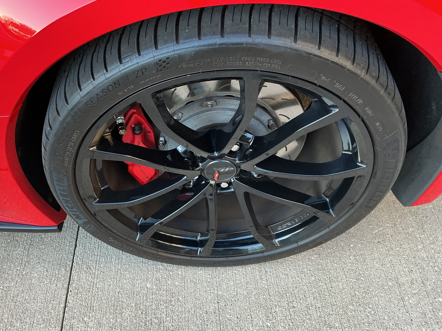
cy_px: 187
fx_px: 421
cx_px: 194
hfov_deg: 55.2
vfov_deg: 42.9
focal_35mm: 33
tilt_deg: -51.5
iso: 64
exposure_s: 1/120
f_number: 1.8
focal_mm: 3
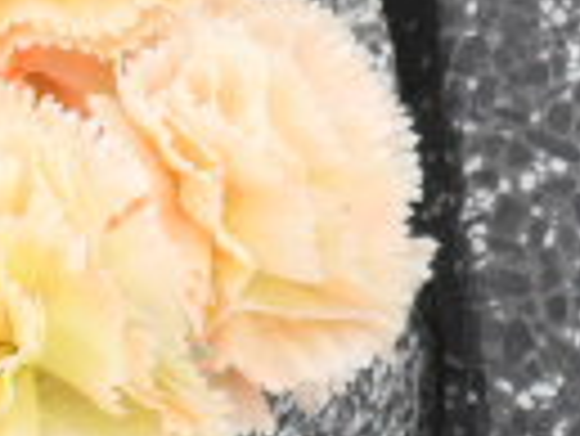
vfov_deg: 5.4
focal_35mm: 277
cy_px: 162
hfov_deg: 6.9
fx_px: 4646
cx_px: 1250
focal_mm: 6.3
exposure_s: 1/350
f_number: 3.2
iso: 100
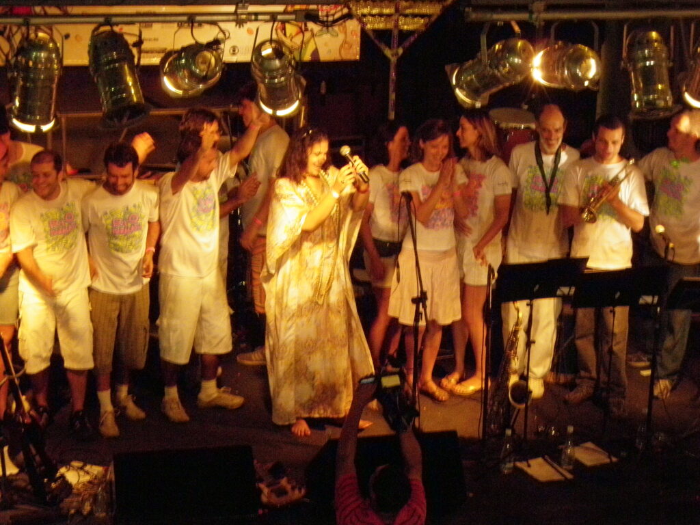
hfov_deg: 21.5
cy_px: 262
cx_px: 350
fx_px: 1840
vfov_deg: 16.2
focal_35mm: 91
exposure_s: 1/30
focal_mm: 16.25
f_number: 4.7
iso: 800
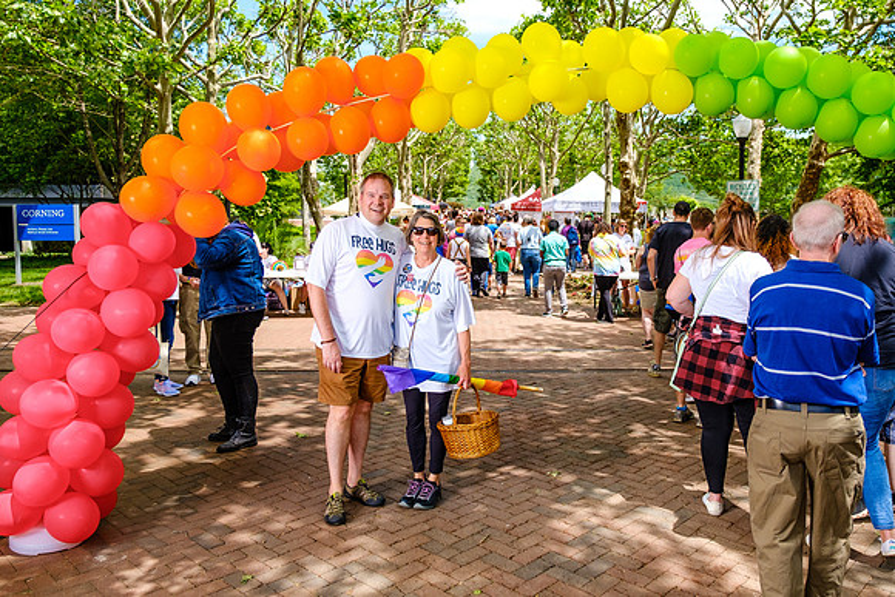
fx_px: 722
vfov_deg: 44.9
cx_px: 499
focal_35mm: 29
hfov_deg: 63.4
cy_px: 275
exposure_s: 1/2000
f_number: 2.8
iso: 400
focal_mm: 16.5
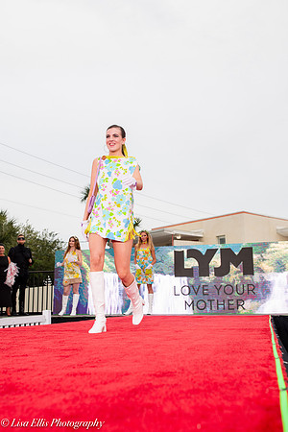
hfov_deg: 31.9
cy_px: 216
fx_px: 504
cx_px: 144
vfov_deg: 46.4
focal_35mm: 42
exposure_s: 1/320
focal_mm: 35
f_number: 5
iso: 500
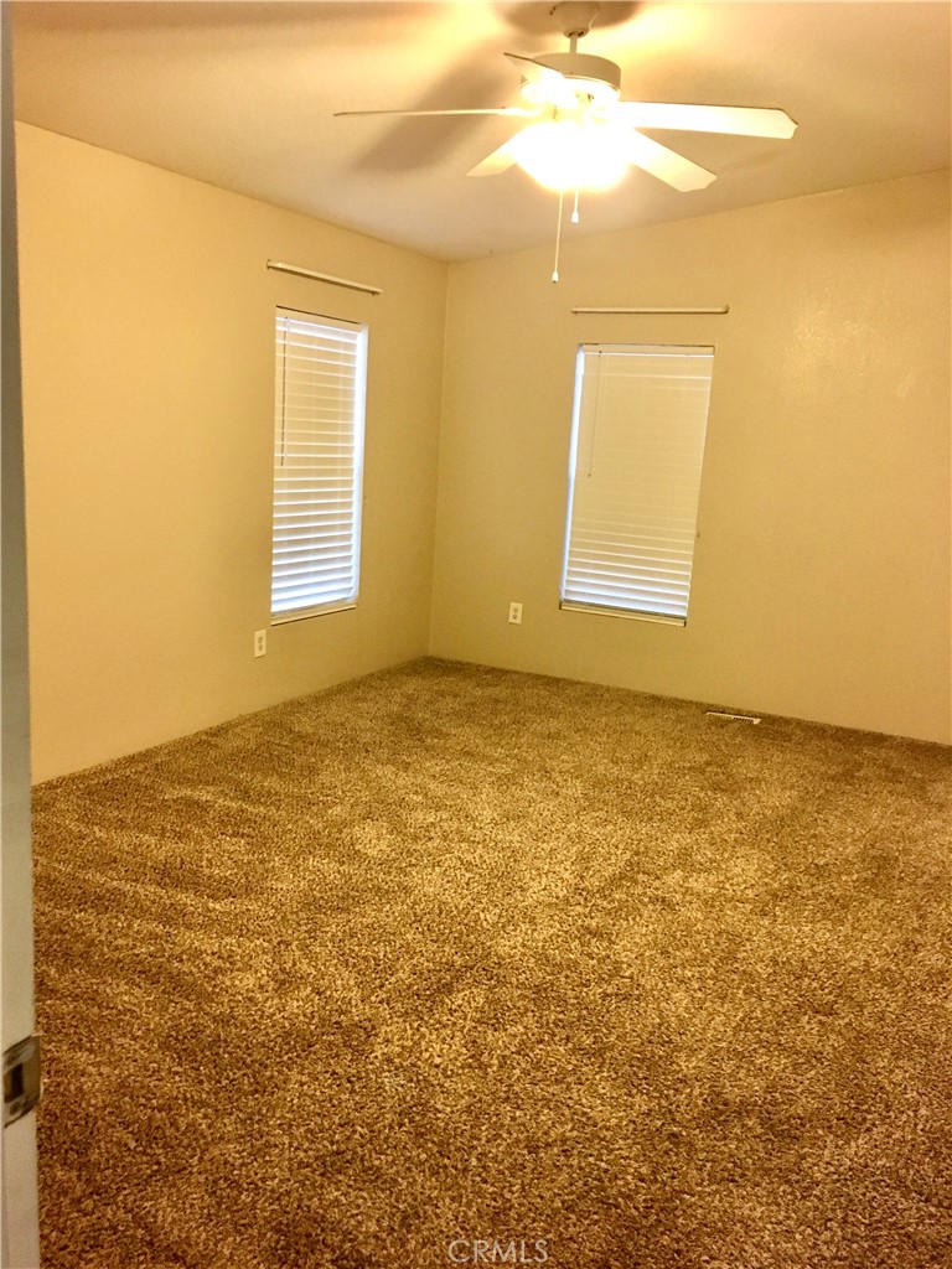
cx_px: 476
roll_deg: -3.4
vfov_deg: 61.7
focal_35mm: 29
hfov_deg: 48.2
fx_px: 1063
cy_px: 634
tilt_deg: -10.5
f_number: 2.2
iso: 160
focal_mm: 4.15
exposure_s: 1/30
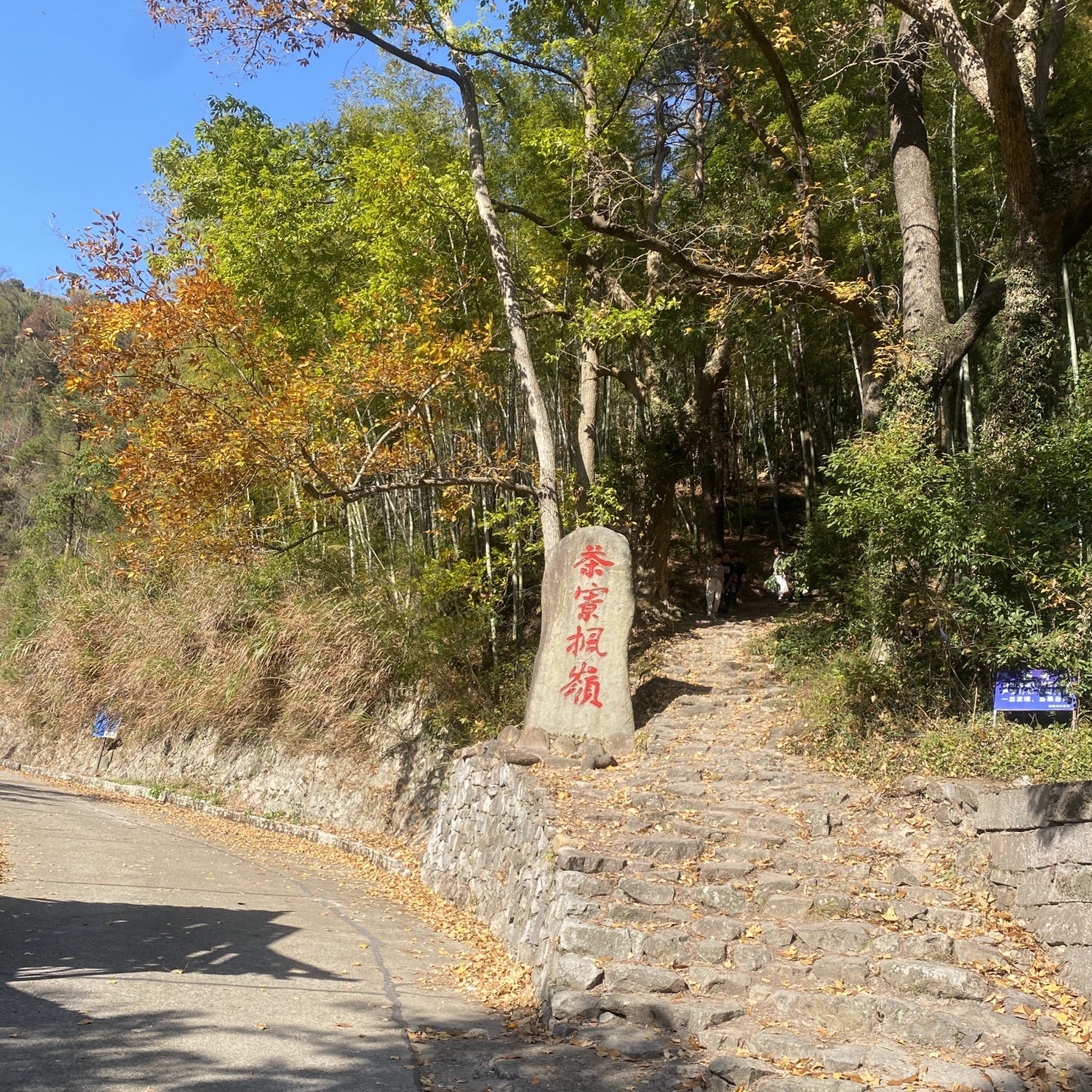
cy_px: 546
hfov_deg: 52.5
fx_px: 1106
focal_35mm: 31
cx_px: 542
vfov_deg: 52.5
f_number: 1.8
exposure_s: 1/1206
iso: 32
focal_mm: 4.25
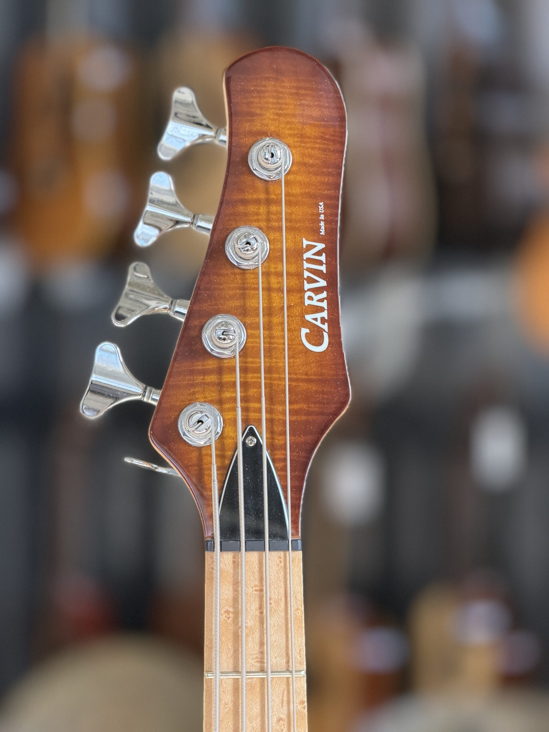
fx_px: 2115
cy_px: 366
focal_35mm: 100
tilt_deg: -4.8
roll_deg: -1.1
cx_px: 274
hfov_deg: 14.8
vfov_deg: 19.6
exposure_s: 1/112
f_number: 2.8
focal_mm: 16.89
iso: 400
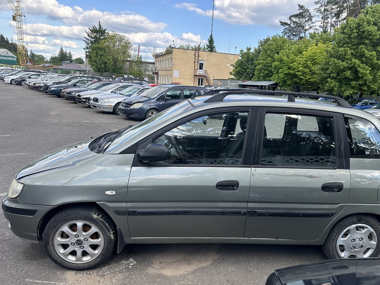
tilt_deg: -13.0
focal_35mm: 27
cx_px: 212
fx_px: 296
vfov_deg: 51.3
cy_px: 155
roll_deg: -3.7
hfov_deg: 65.1
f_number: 1.78
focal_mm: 6.86
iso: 80
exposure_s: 1/989
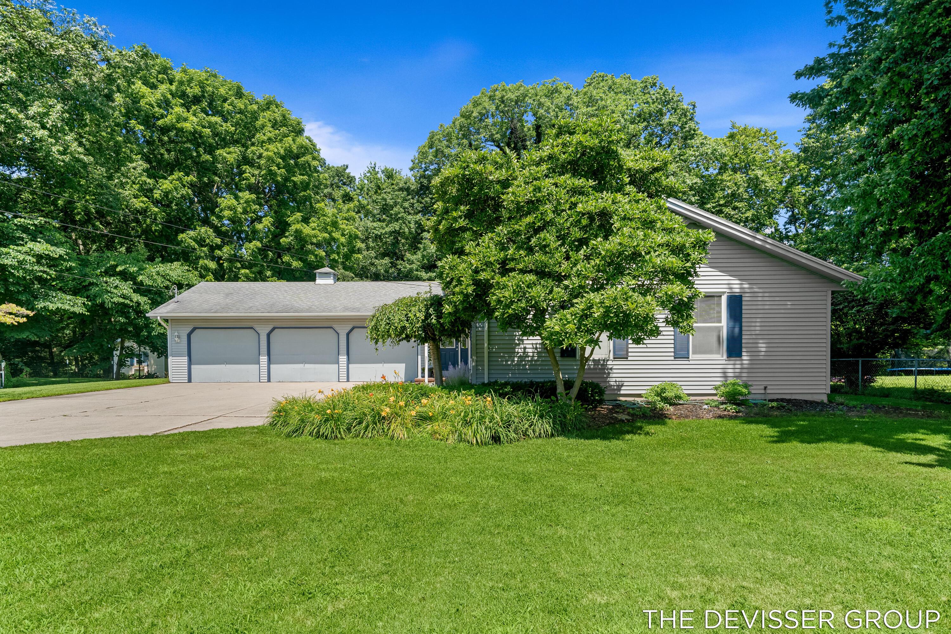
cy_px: 317
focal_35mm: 20
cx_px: 476
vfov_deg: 61.9
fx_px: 528
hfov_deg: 84.0
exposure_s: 1/50
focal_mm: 20
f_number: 8
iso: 250
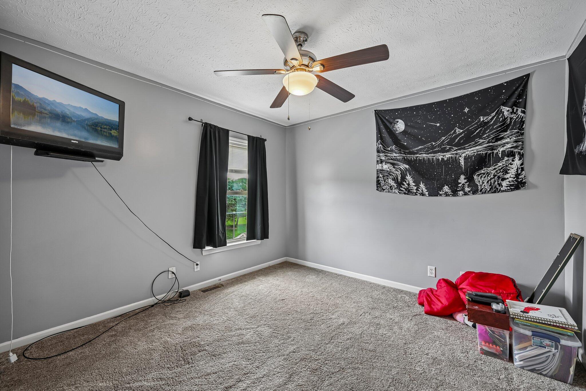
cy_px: 196
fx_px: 228
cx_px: 293
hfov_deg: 104.3
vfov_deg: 81.2
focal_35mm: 14
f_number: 4
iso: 400
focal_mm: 14
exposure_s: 1/15
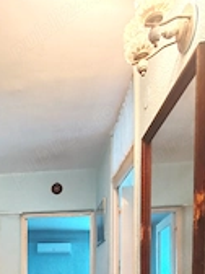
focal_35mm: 38
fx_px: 300
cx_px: 5
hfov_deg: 34.6
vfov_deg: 40.4
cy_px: 295
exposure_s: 1/25
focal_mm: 1.96
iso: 400
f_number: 2.2
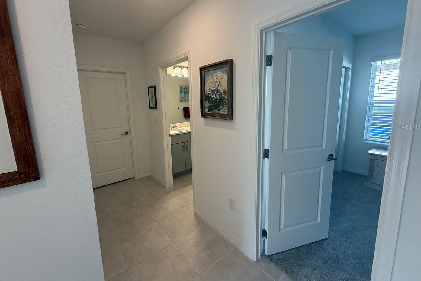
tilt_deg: -7.9
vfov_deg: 77.1
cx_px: 206
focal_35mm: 15
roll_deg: +1.3
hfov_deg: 100.4
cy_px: 127
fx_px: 175
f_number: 2.2
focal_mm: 2.22
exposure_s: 1/120
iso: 200
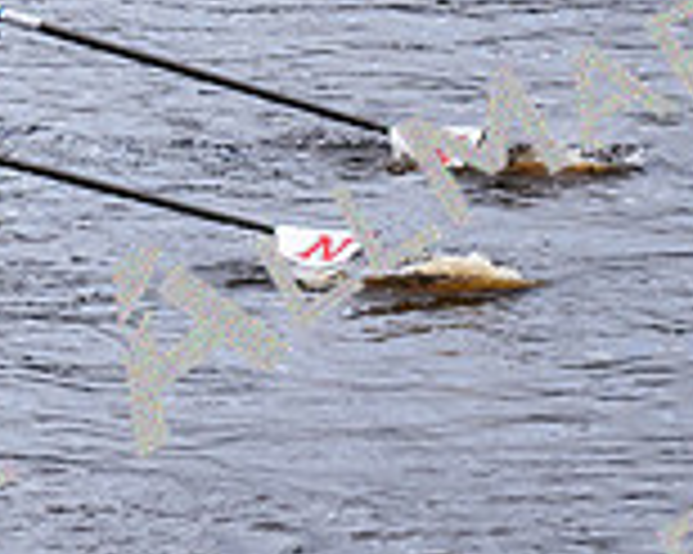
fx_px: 21788
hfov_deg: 1.8
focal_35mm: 1063
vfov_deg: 1.5
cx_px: -274
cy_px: 32
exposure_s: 1/2000
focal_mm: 200
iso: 400
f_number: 2.8
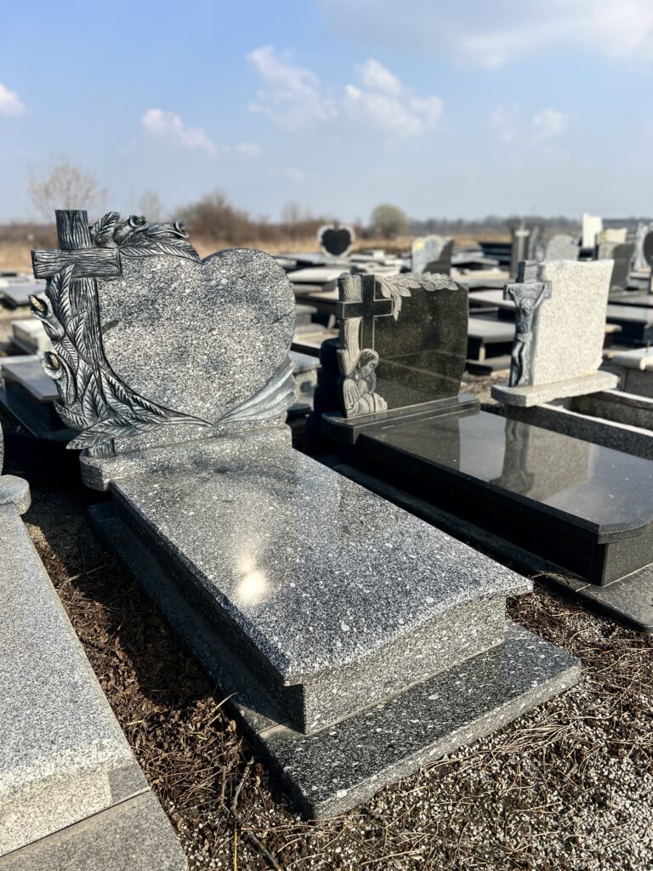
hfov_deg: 53.1
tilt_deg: -18.0
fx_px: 654
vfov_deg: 67.3
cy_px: 436
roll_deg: +1.0
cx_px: 326
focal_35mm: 26
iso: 50
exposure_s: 1/2915
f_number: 1.5
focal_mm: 5.7
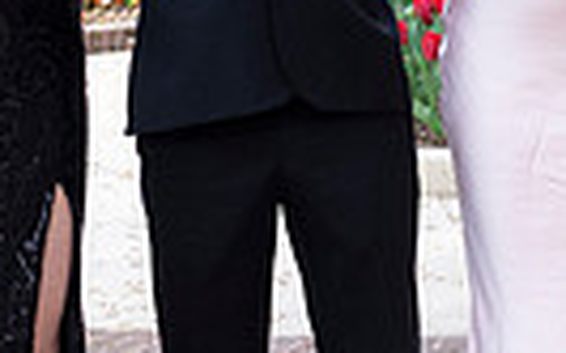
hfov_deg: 9.3
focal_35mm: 225
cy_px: -155
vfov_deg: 5.8
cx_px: 514
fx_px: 3469
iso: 1250
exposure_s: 1/1250
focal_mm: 39
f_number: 5.6
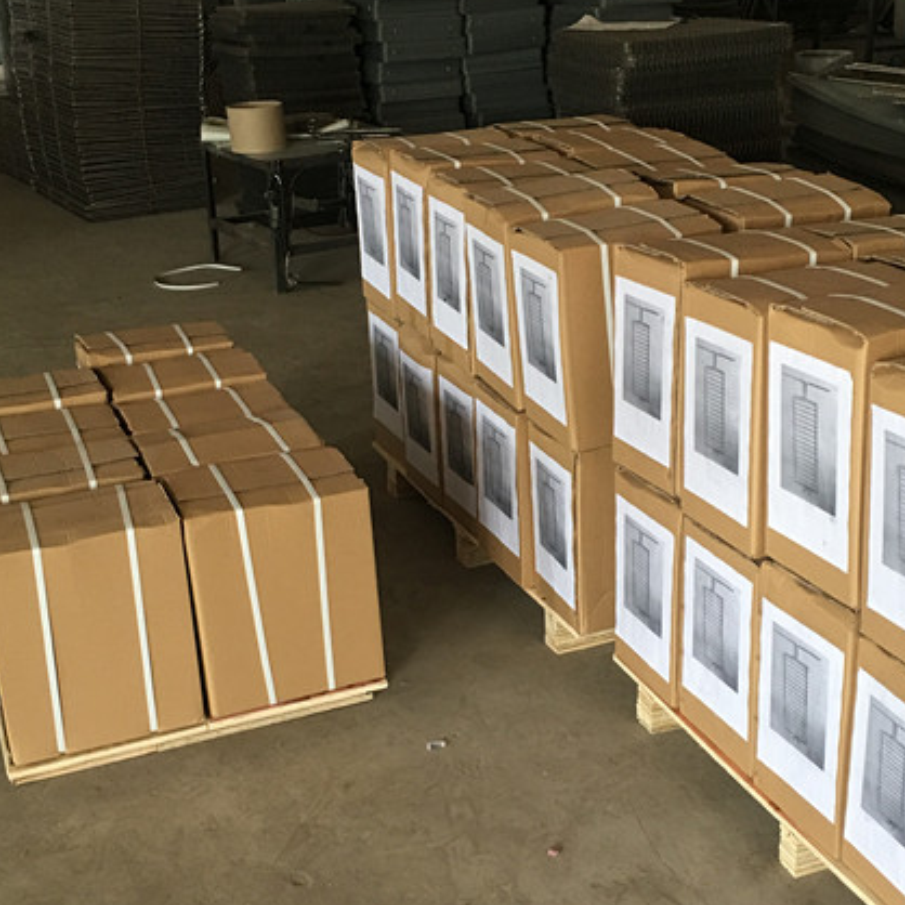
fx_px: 1449
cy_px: 504
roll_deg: +0.5
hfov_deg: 34.6
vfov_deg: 34.6
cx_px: 520
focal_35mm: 49
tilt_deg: -21.2
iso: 64
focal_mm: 4.15
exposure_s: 1/17
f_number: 2.2
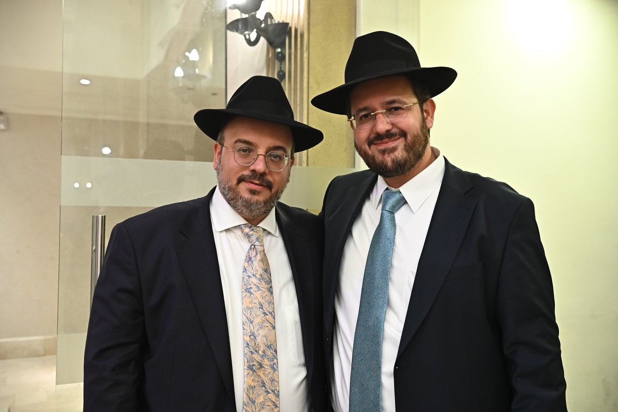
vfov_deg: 36.9
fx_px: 618
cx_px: 309
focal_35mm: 36
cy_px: 206
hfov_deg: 53.1
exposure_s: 1/160
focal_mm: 36
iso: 3200
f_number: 4
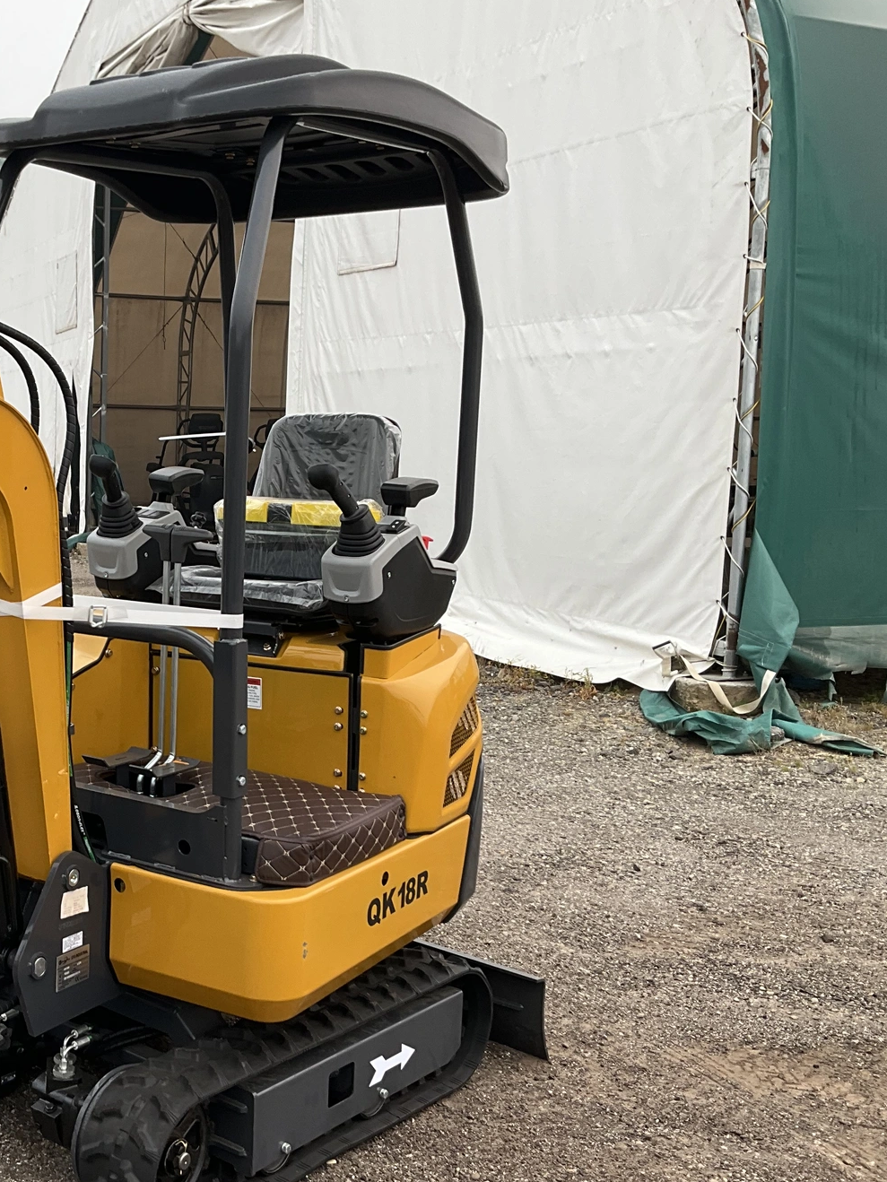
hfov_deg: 31.5
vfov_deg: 42.9
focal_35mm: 44
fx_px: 1503
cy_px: 646
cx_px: 109
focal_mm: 3
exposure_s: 1/153
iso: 20
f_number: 1.8
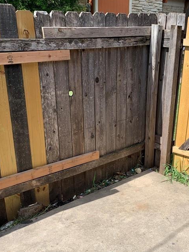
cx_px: 145
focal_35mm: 42
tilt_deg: -23.9
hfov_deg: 33.5
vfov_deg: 44.6
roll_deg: -3.9
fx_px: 306
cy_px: 149
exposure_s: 1/1447
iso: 25
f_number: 1.8
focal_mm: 4.25
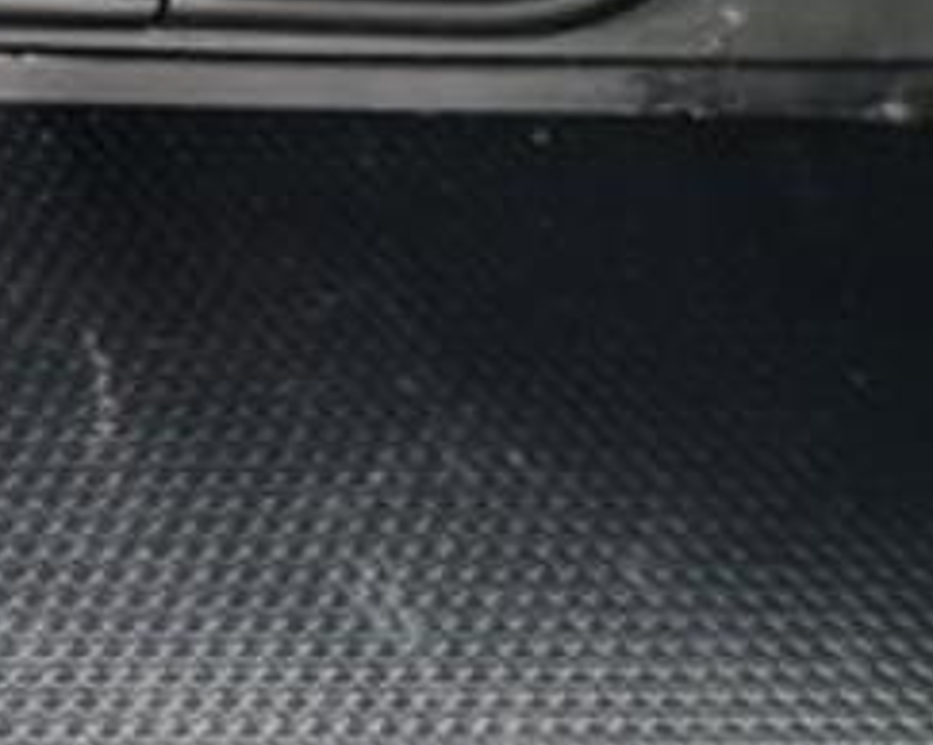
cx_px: -296
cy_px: 12
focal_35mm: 107
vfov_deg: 14.2
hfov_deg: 16.9
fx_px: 2952
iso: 800
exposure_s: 1/24
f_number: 1.8
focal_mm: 5.4
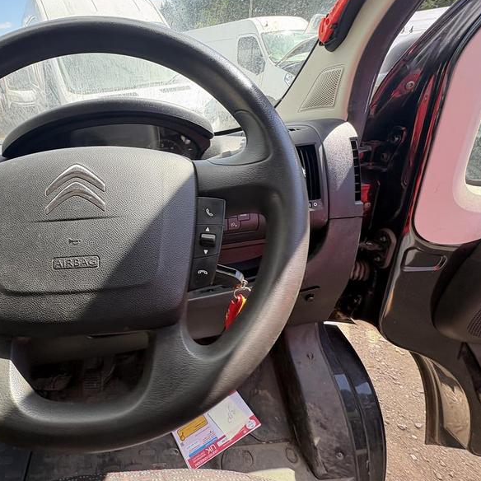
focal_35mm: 19
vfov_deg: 77.7
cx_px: 137
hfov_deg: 73.7
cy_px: 232
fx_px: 299
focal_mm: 2.22
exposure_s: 1/143
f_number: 2.2
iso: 64
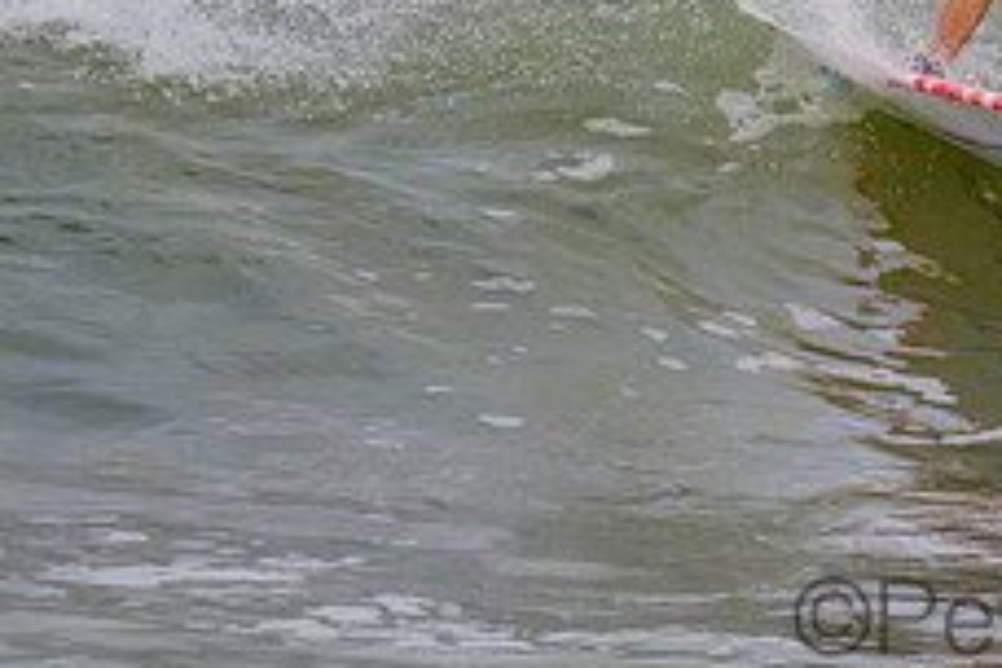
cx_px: 1134
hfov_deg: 1.0
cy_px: -112
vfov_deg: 0.7
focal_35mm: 2038
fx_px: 56720
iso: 640
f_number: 11
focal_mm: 800
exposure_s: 1/2000
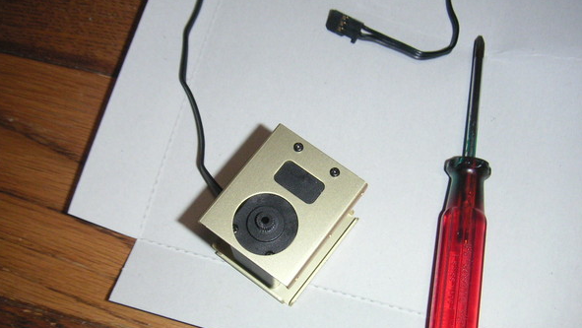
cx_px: 291
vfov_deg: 28.3
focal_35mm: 42
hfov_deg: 48.3
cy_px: 192
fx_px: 648
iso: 160
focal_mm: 6
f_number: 6.7
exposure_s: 1/45
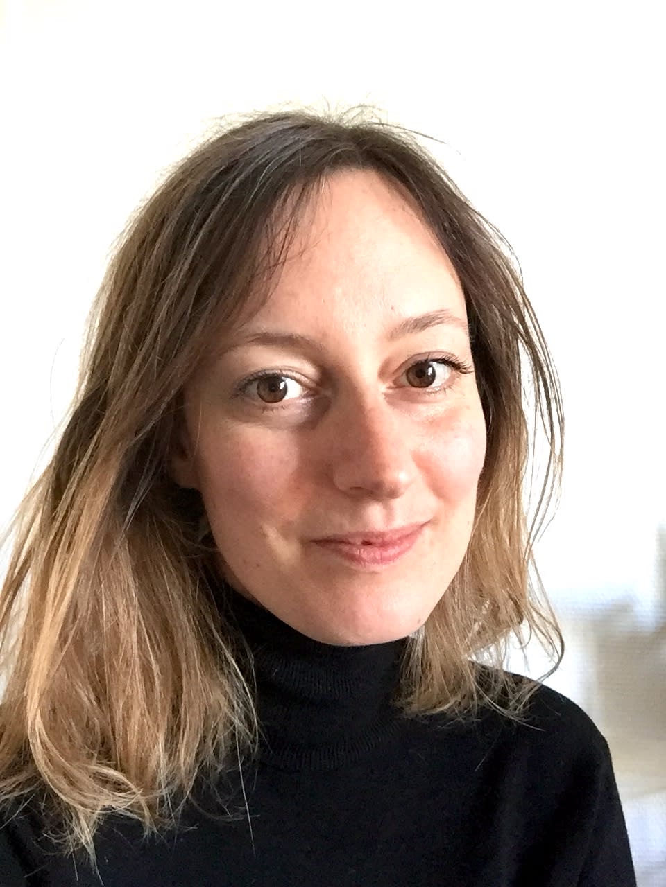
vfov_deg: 58.4
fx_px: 795
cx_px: 333
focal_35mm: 31
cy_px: 444
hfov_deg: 45.4
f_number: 2.2
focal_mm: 2.6
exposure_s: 1/30
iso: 250
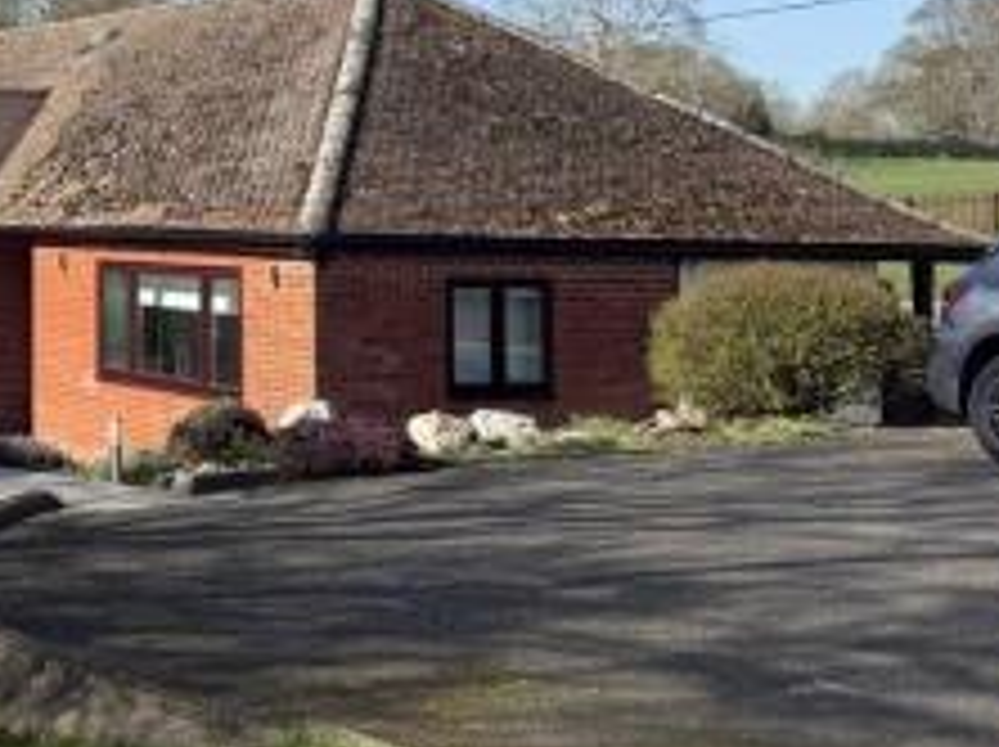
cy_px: 97
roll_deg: -1.2
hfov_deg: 26.3
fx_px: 1816
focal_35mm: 63
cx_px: -286
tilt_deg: +3.8
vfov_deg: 22.7
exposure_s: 1/3584
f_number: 1.78
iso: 80
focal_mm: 6.76
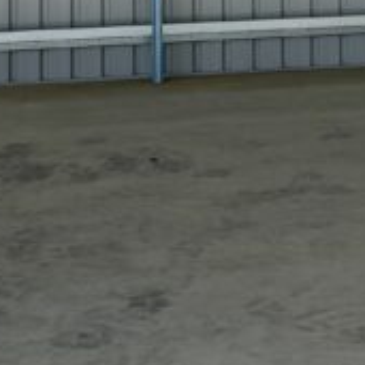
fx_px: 1515
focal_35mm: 127
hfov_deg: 13.7
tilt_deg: +0.7
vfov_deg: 12.8
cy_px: -235
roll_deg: +0.5
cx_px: 275
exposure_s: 1/966
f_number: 1.78
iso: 80
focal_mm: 6.76
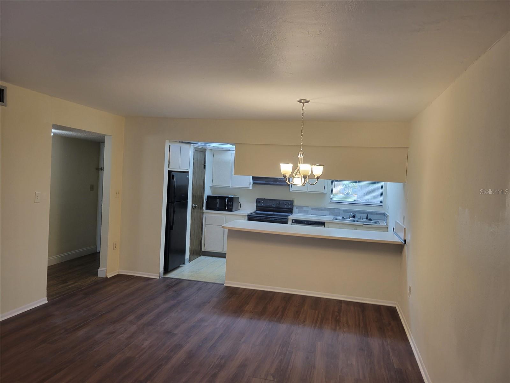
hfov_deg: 67.3
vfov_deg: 53.1
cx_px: 255
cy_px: 192
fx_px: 383
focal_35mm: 26
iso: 100
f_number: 1.8
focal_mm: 5.4
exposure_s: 1/40
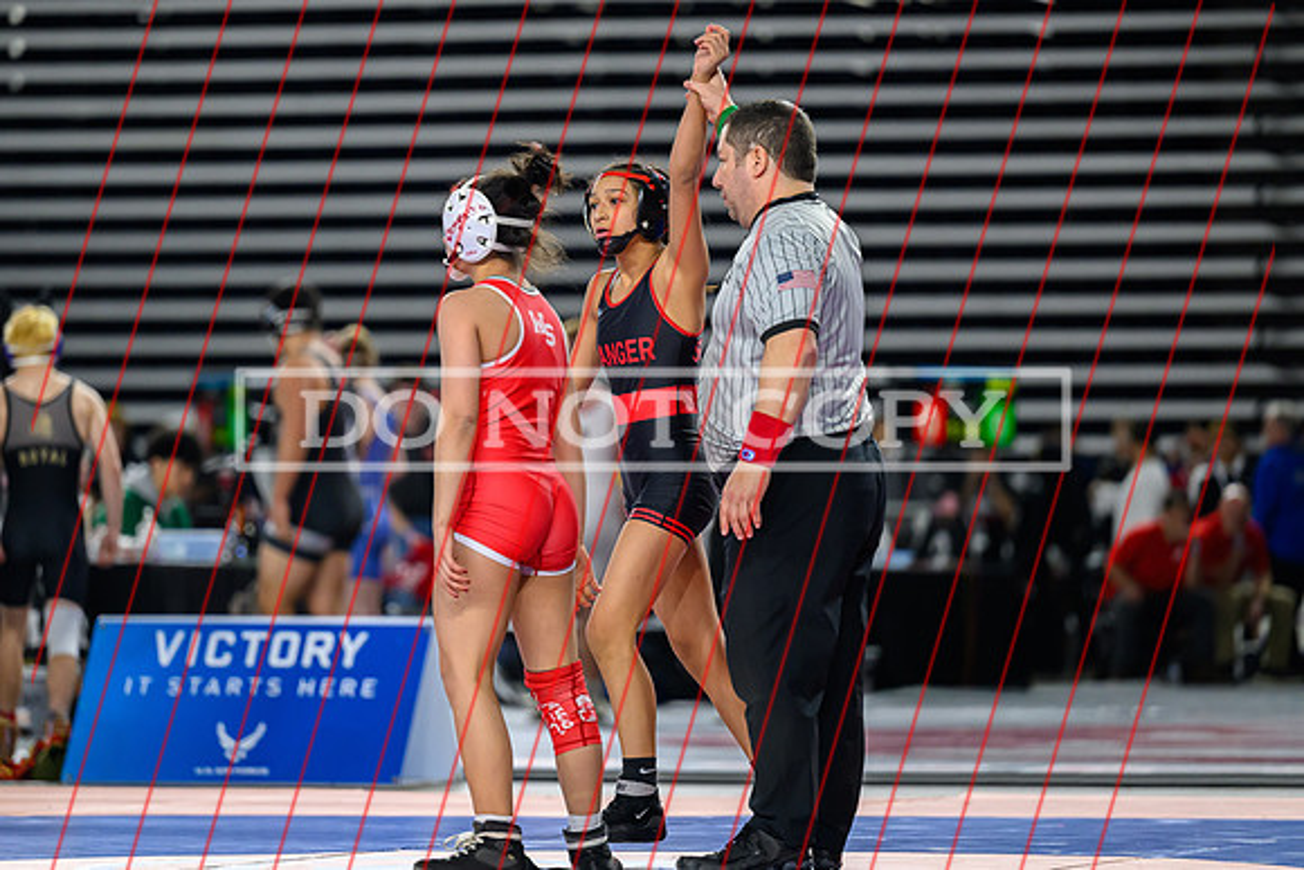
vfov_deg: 5.8
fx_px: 8552
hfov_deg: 8.7
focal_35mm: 236
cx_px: 521
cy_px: 389
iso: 2500
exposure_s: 1/800
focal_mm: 190
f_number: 2.8
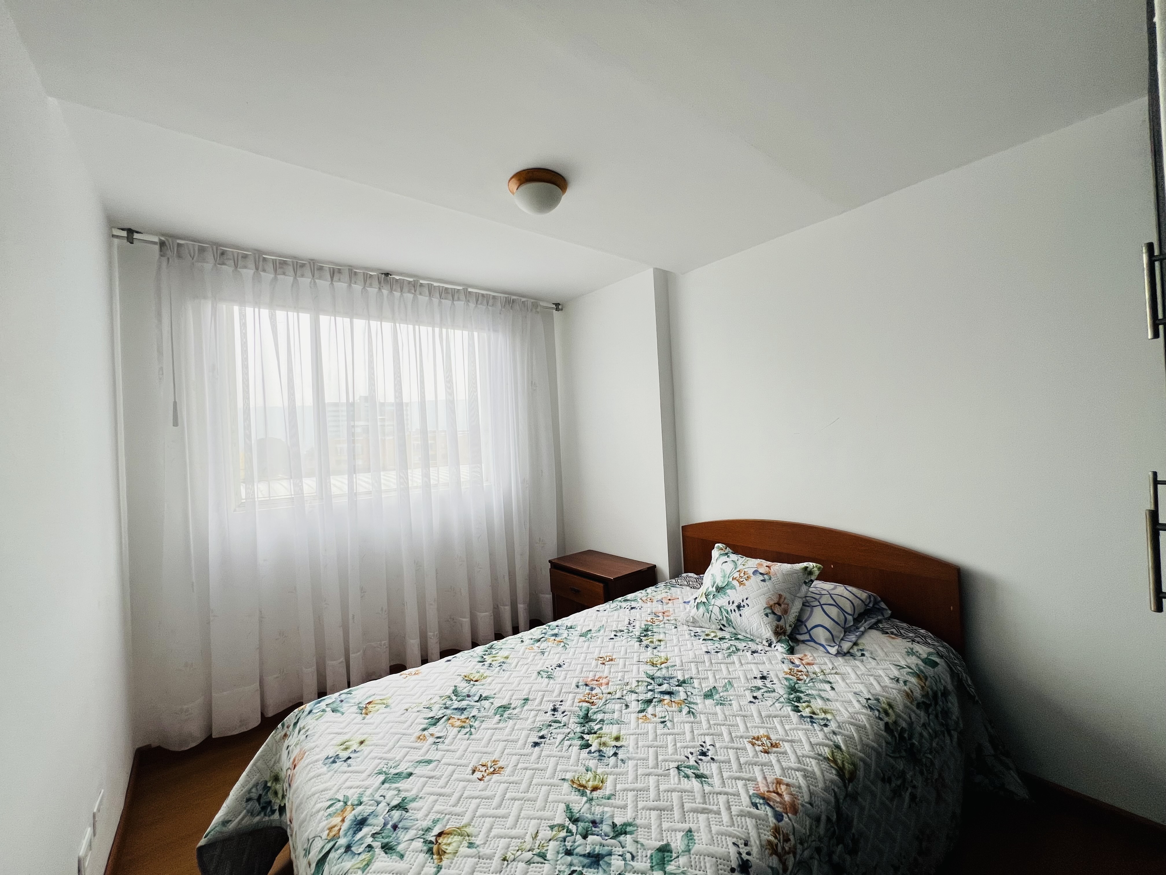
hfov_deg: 106.2
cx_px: 583
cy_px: 438
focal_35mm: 13
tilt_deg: -0.2
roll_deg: +2.2
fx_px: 438
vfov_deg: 89.9
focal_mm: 1.57
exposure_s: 1/99
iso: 100
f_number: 1.8
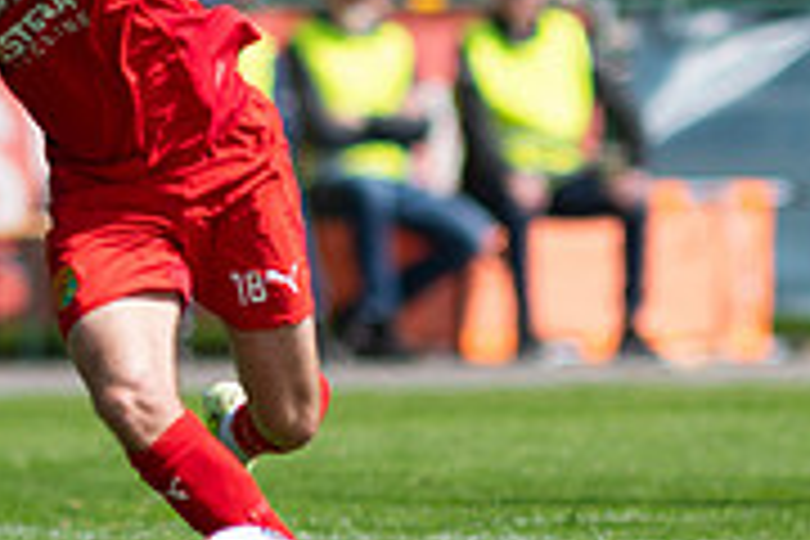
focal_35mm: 1447
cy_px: 151
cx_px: -4
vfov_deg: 1.0
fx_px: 32555
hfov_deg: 1.4
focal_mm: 300
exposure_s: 1/1600
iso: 100
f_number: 3.2
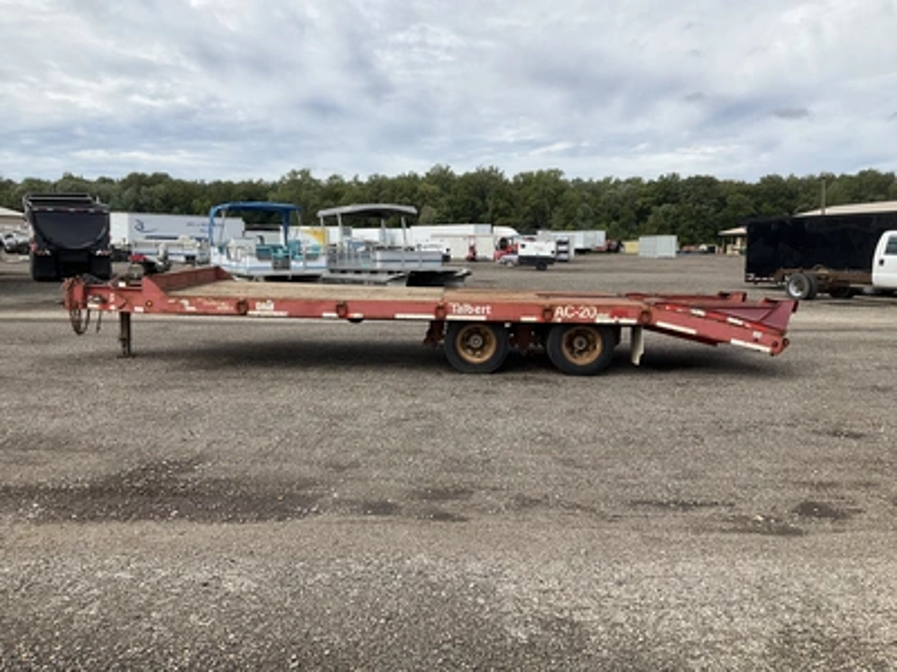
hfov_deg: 61.7
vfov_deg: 48.2
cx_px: 448
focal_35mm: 29
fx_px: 751
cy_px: 336
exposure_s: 1/1626
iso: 25
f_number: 1.8
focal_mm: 3
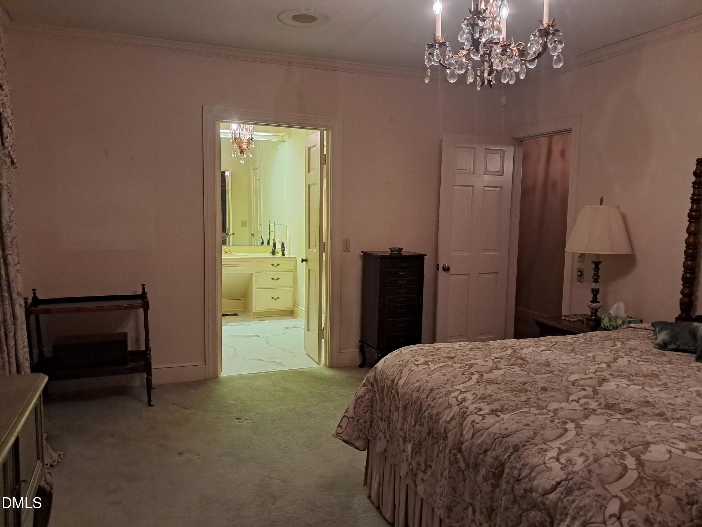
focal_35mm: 27
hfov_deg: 65.3
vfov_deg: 51.4
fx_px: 548
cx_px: 351
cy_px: 264
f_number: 1.8
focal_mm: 4
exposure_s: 1/50
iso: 640
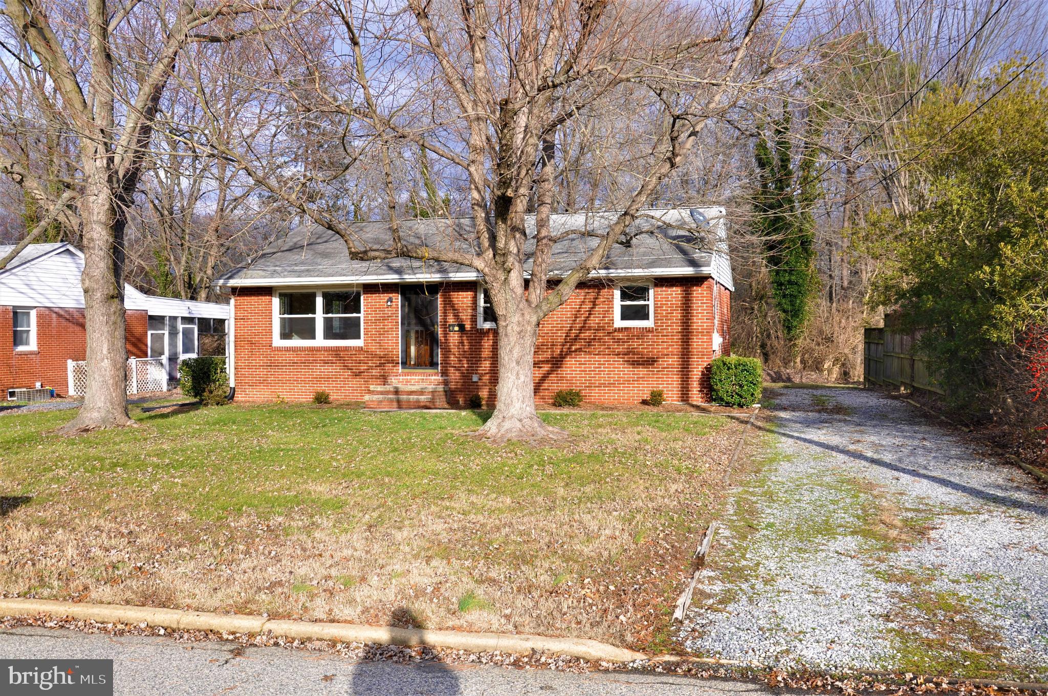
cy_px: 348
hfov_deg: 59.6
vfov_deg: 41.6
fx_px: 916
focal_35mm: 32
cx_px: 524
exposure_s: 1/250
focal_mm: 21
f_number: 8
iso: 200
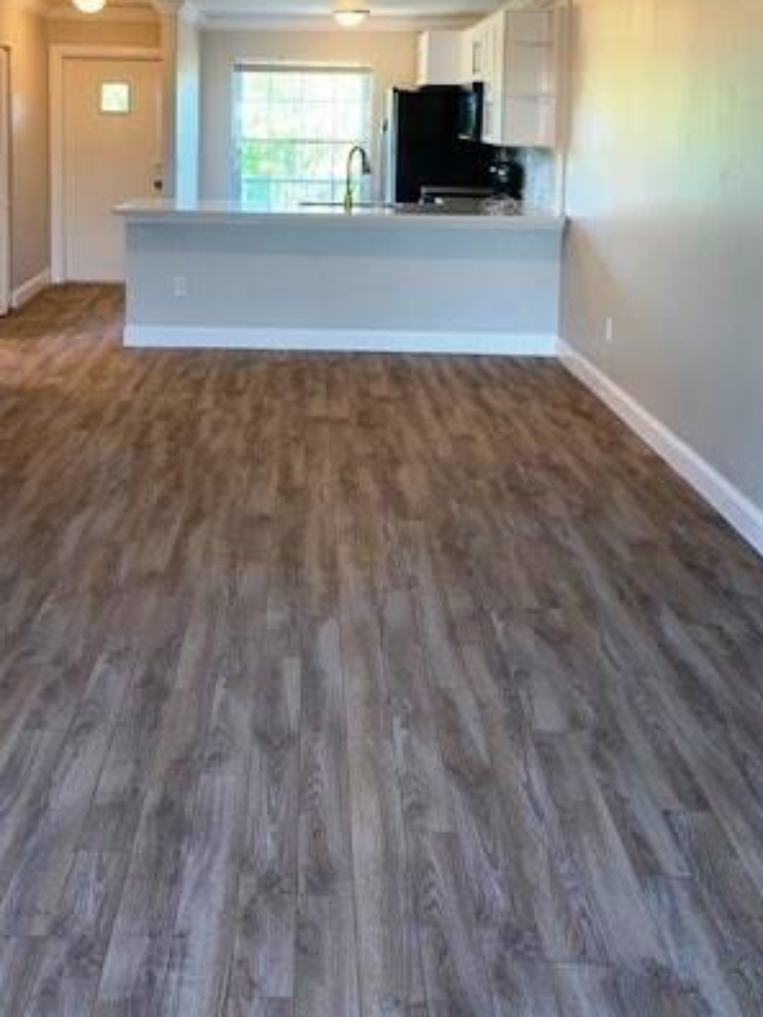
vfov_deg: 43.4
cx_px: 267
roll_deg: -1.4
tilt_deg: -5.7
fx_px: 1234
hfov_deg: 34.1
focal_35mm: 42
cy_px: 257
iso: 80
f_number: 1.8
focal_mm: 4.25
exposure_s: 1/60
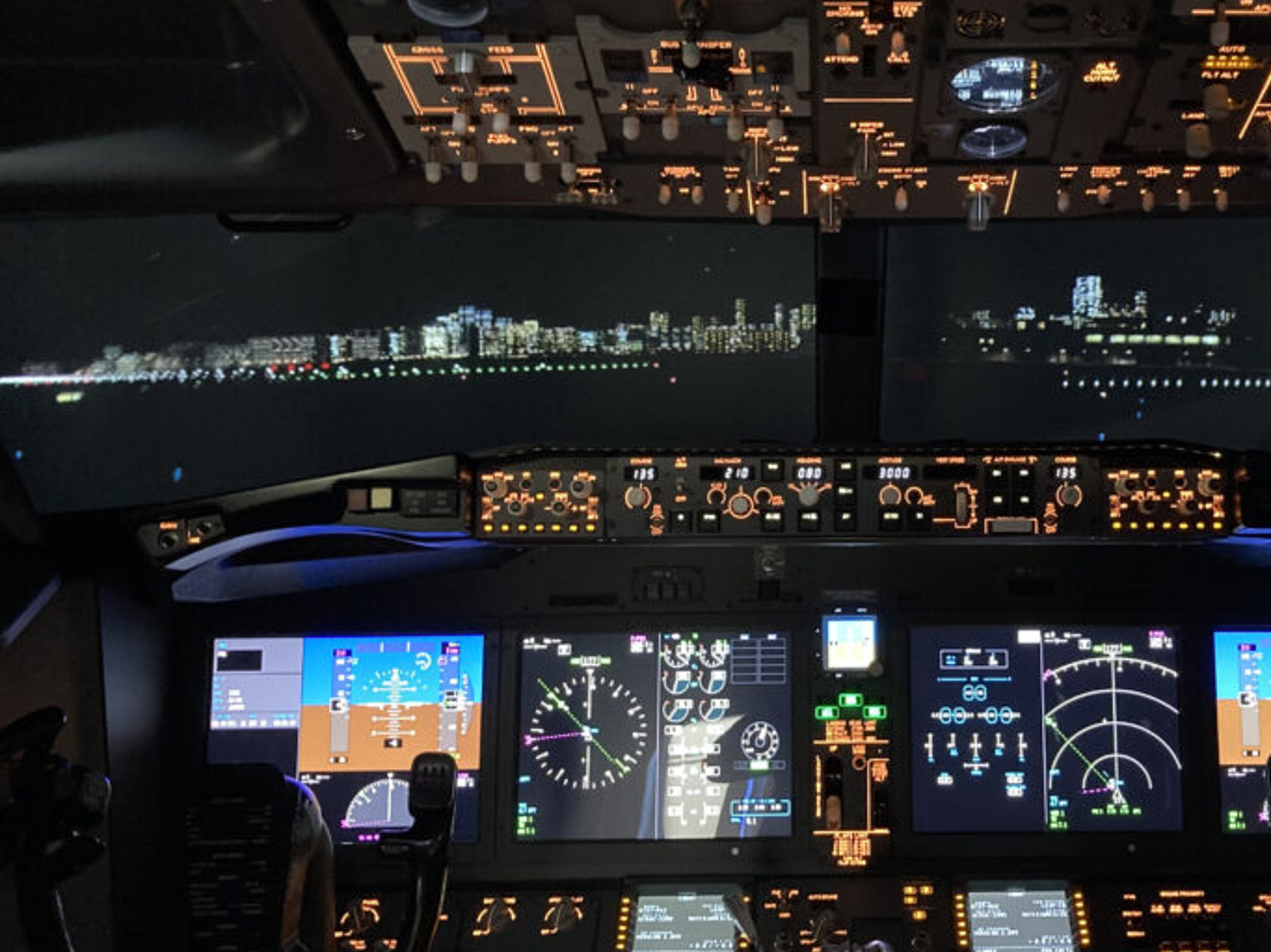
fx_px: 1542
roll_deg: -0.3
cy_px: 459
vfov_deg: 34.3
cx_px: 871
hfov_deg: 44.0
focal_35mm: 42
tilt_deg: -7.1
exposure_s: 1/23
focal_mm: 3.99
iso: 640
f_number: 1.8
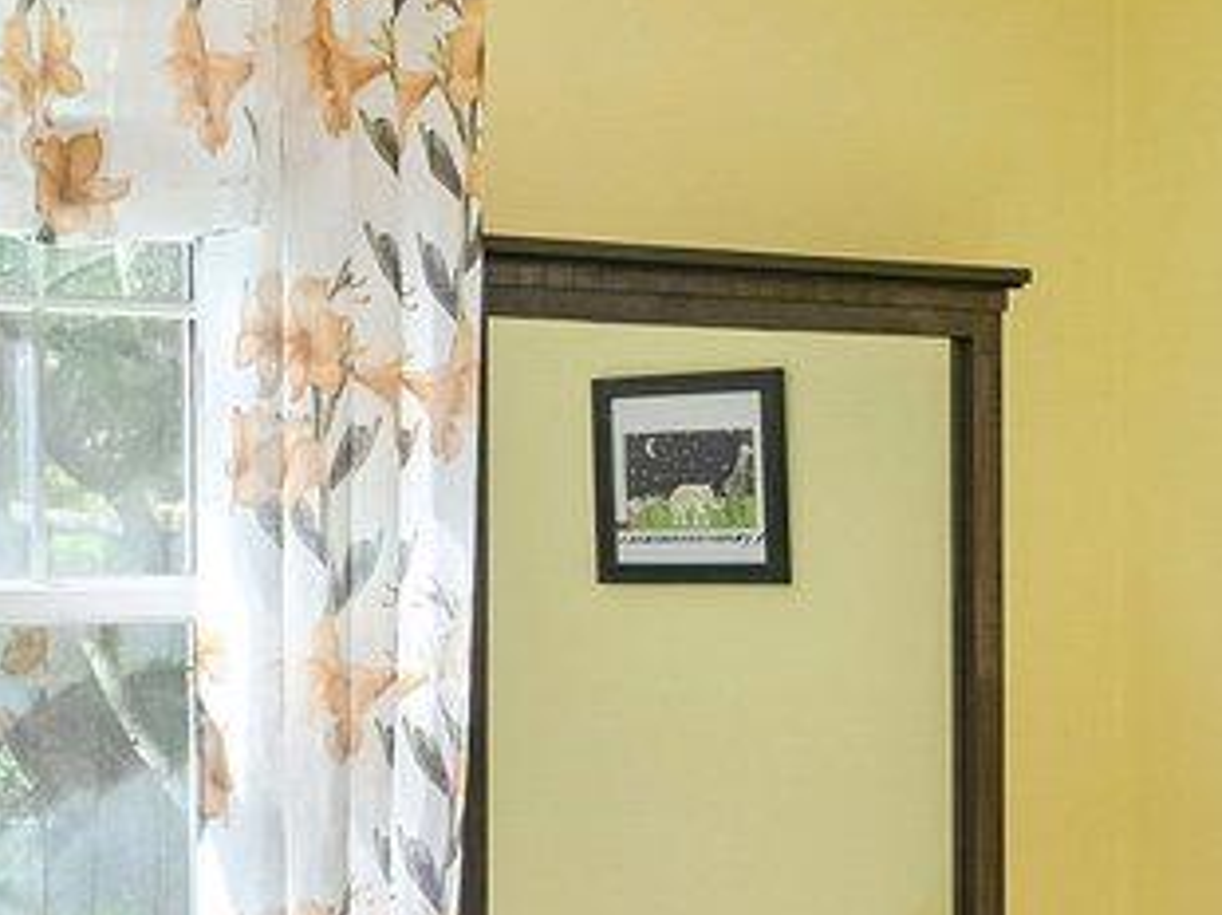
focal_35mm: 89
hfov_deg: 19.6
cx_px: -512
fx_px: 3139
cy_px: 527
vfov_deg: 16.6
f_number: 8
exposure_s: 1/15
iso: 125
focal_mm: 14
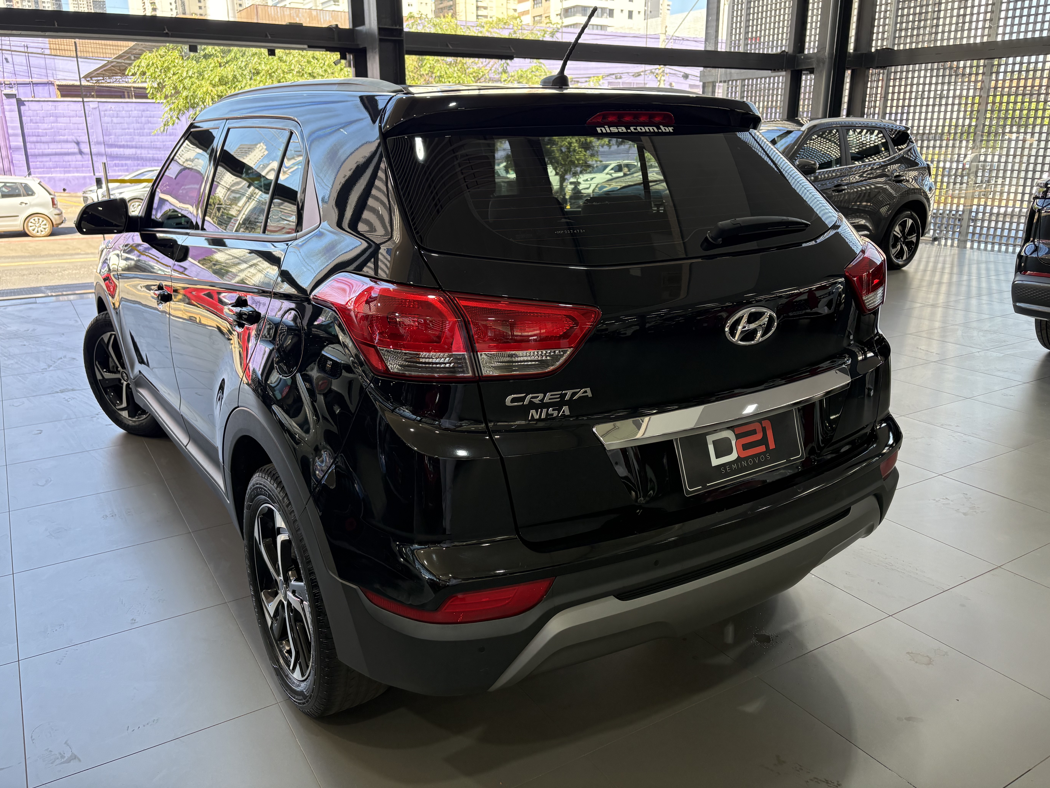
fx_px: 819
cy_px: 381
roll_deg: +1.1
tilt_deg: -16.2
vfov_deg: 51.3
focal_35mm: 27
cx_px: 511
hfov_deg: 65.3
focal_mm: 5.96
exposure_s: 1/241
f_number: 1.6
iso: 80
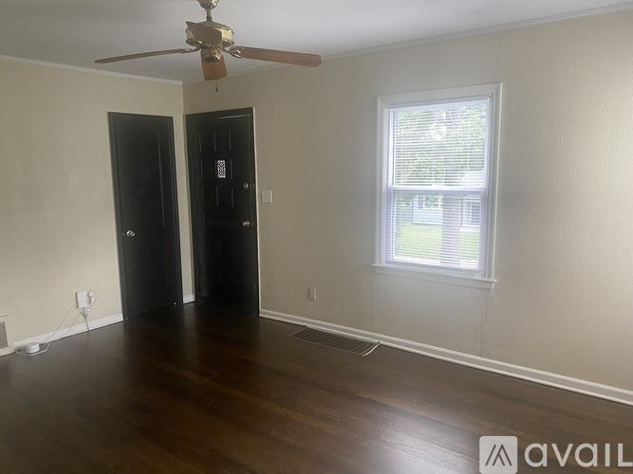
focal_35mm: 26
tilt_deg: -8.6
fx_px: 475
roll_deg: +0.3
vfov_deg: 53.0
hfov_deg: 67.3
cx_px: 316
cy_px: 237
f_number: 1.8
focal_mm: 4.25
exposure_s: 1/60
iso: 125
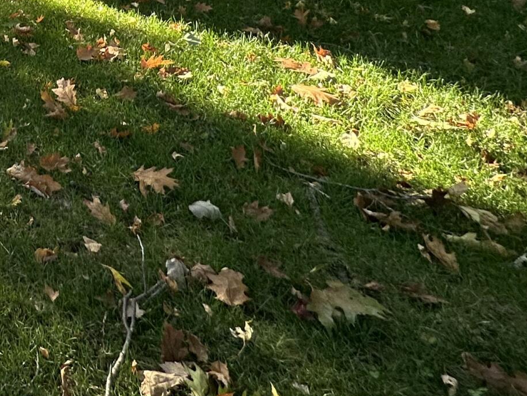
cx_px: -289
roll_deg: -0.5
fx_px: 700
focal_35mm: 46
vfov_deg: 24.8
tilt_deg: -5.8
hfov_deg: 26.9
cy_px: -186
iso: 50
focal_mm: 2.22
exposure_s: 1/99
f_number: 2.2
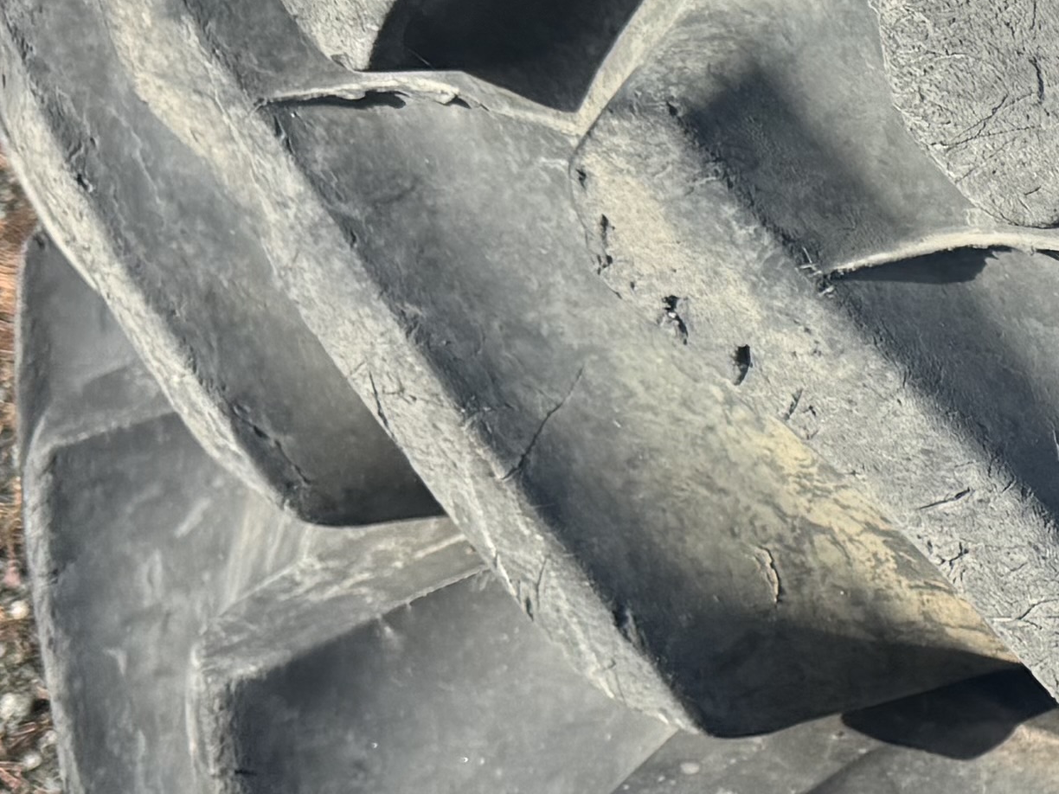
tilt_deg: -28.3
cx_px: 2090
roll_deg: +0.2
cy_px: 682
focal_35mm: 112
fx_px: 3426
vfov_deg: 13.1
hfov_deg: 14.6
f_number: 1.78
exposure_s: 1/1597
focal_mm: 6.76
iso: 80
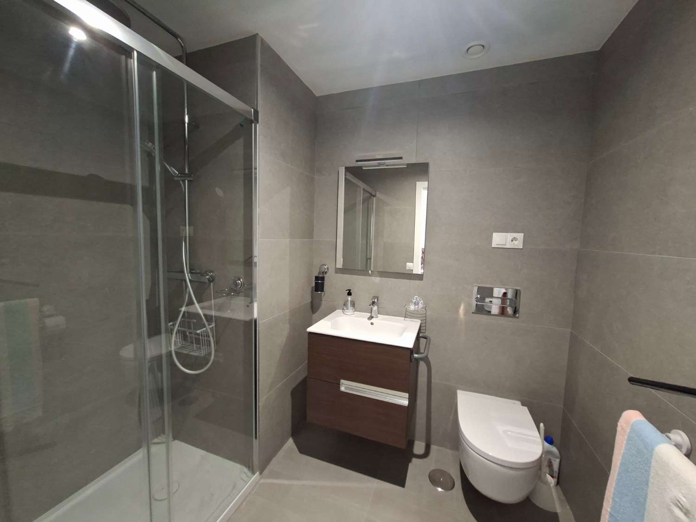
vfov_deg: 89.9
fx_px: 261
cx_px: 348
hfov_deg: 106.2
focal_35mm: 13
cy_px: 261
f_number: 2.2
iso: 400
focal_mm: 1.74
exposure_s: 1/24
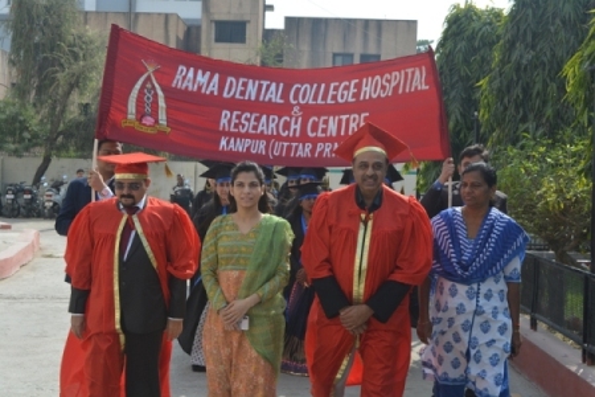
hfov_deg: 37.9
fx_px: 868
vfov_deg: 25.8
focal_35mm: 52
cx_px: 298
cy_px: 198
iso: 140
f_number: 8
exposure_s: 1/250
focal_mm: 35
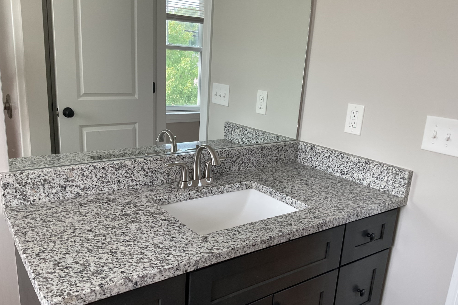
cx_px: 226
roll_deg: -3.7
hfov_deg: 60.3
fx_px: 394
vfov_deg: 42.3
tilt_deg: -15.6
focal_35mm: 31
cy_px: 167
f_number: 1.8
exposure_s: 1/100
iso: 40
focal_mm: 3
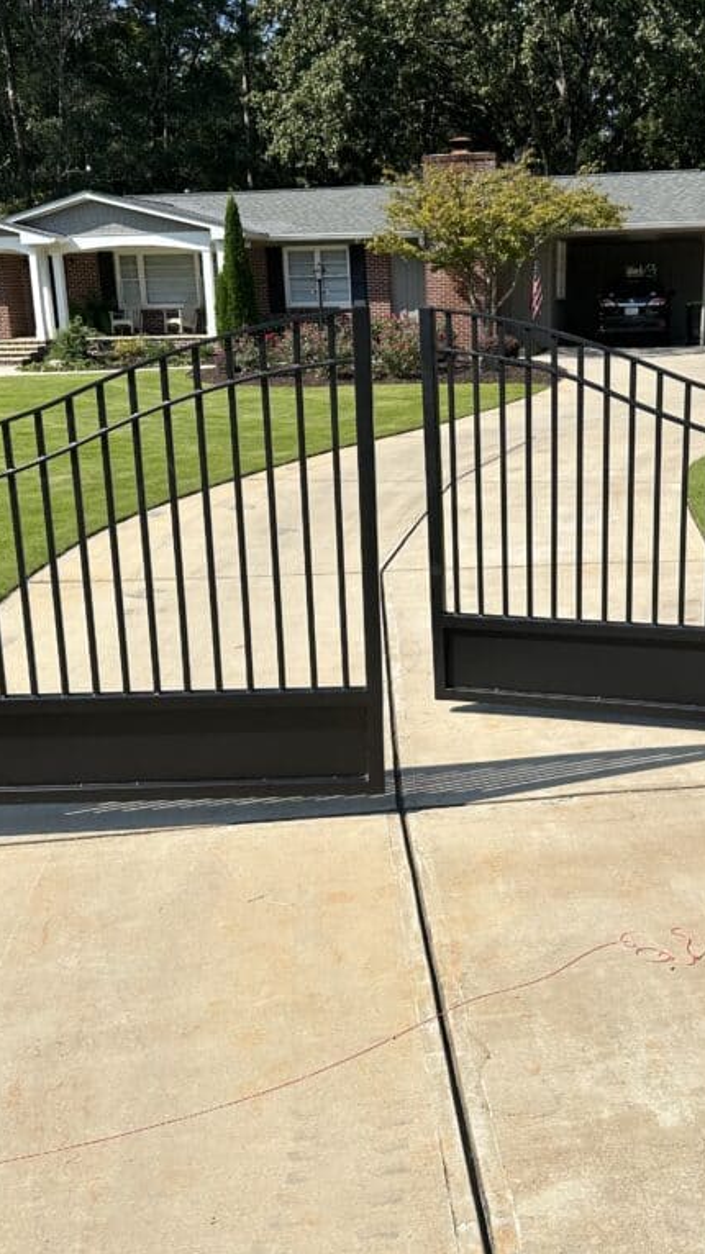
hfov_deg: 33.6
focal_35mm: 35
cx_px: 436
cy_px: 628
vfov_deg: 56.6
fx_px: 1164
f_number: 1.78
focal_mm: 6.86
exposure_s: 1/5263
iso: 80
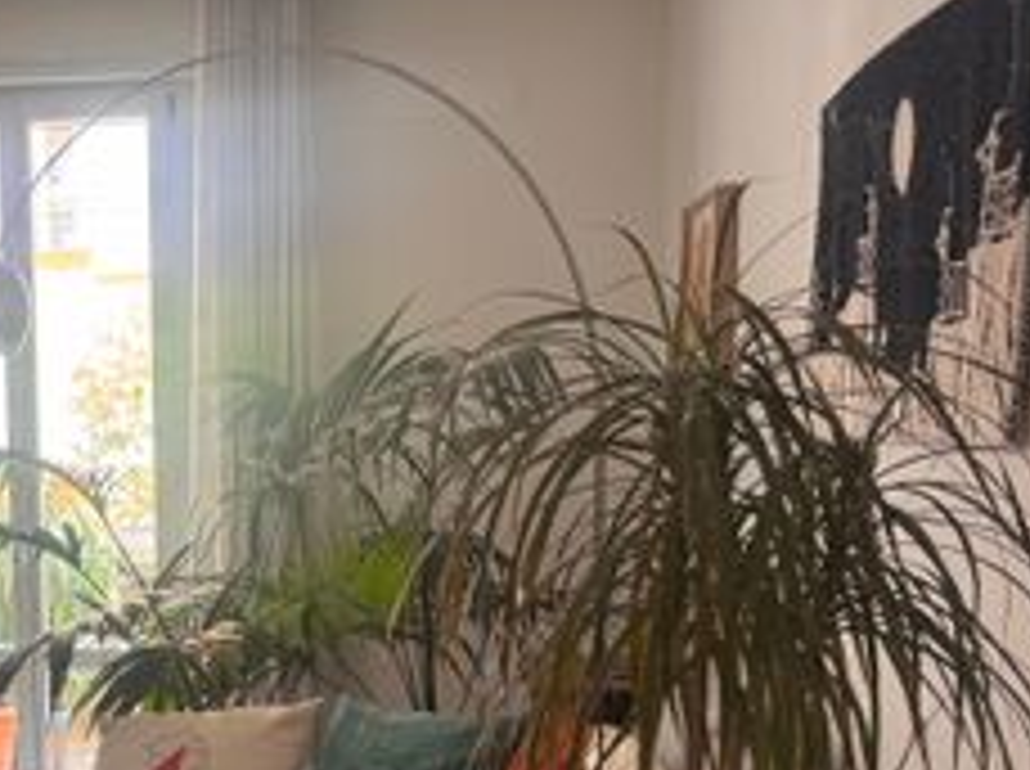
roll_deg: +1.8
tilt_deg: -7.4
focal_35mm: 63
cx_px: 126
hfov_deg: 29.6
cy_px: 680
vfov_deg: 22.7
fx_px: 1872
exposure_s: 1/75
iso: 200
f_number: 1.78
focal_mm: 6.76
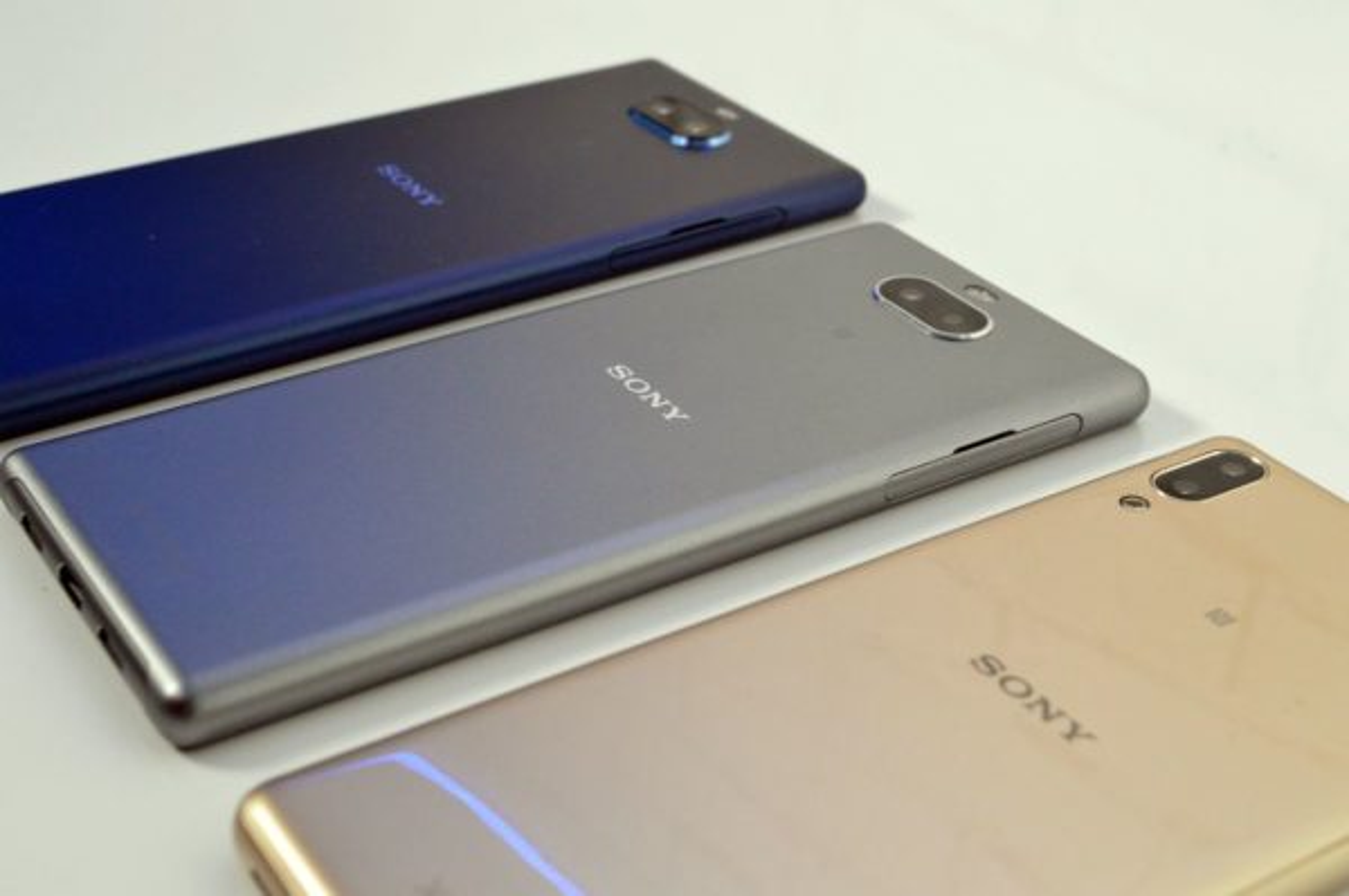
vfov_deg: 25.0
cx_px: 674
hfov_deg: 36.9
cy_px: 448
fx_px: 2022
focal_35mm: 54
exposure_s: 1/250
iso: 3200
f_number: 10
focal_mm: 36
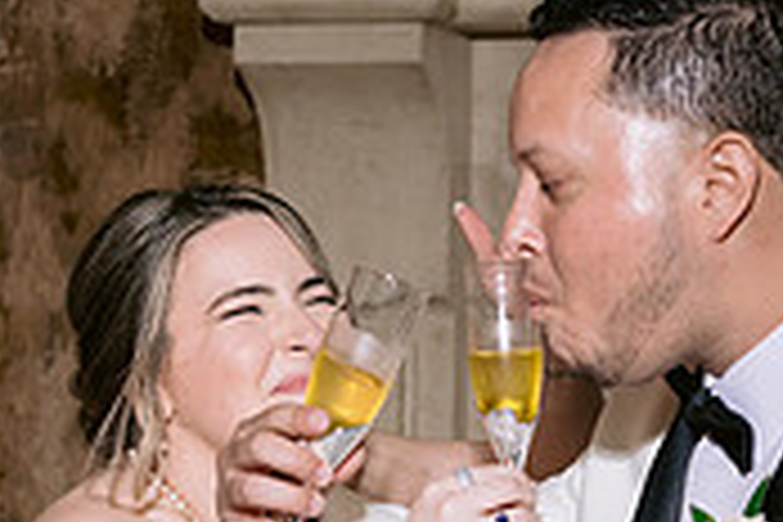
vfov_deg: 10.4
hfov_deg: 15.6
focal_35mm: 131
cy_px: 478
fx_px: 2849
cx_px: 492
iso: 800
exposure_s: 1/160
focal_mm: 35
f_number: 4
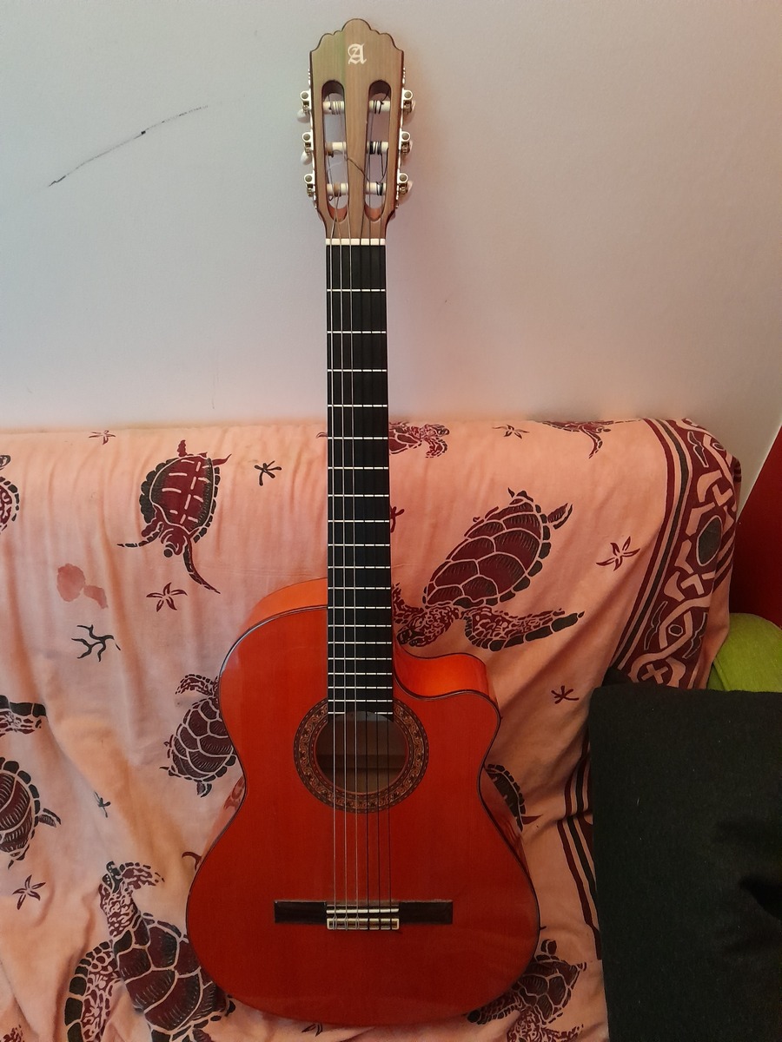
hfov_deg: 53.1
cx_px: 391
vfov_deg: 67.3
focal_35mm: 26
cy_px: 521
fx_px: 783
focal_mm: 3.98
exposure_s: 1/20
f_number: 1.8
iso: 1000
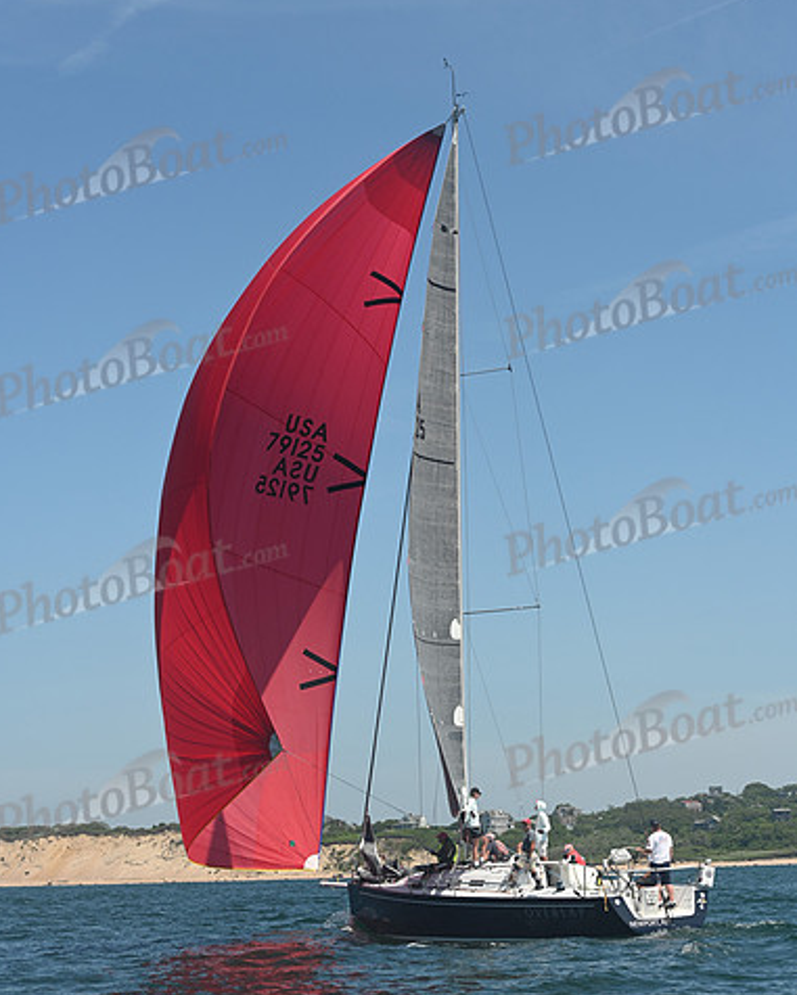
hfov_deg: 19.2
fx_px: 2358
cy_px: 443
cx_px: 396
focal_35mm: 80
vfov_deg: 23.8
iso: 320
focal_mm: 70
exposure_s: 1/1000
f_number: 7.1
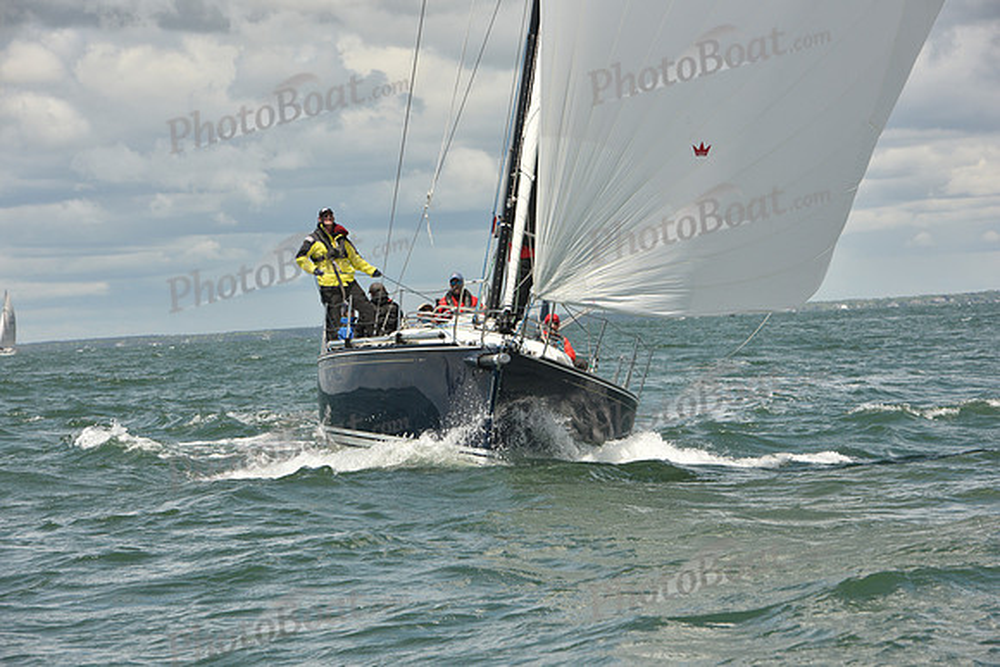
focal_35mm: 165
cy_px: 334
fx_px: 4584
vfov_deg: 8.3
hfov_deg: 12.4
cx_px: 500
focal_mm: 165
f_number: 11
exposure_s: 1/800
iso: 320
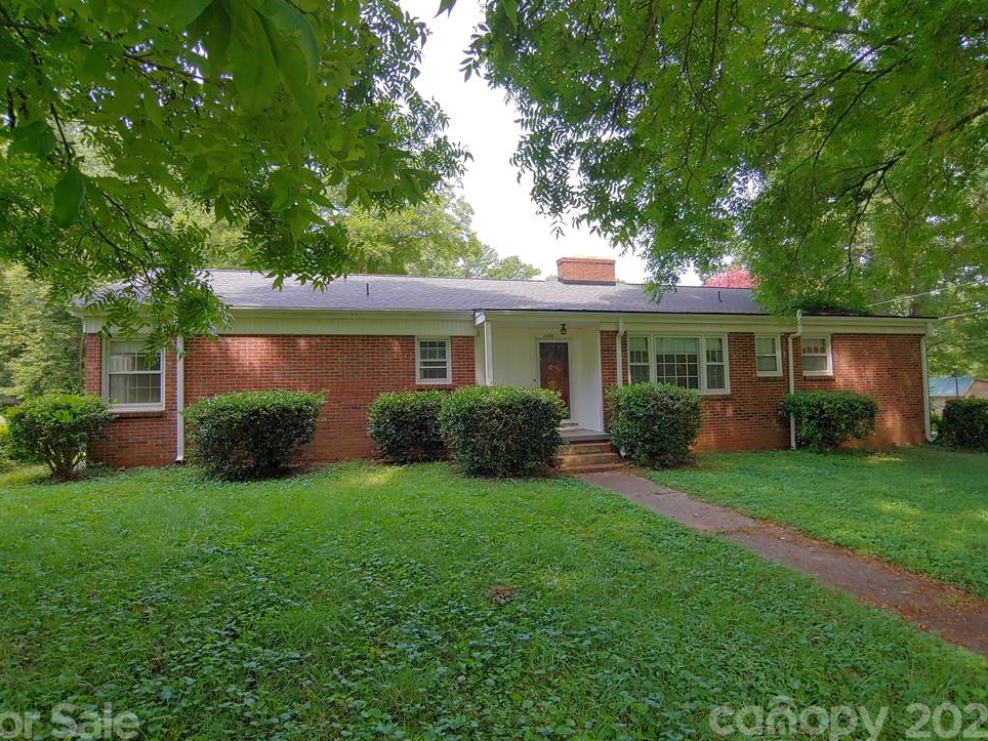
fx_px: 485
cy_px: 377
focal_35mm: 17
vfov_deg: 74.7
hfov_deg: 91.0
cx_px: 489
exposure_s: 1/120
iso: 50
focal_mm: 2.18
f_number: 1.9
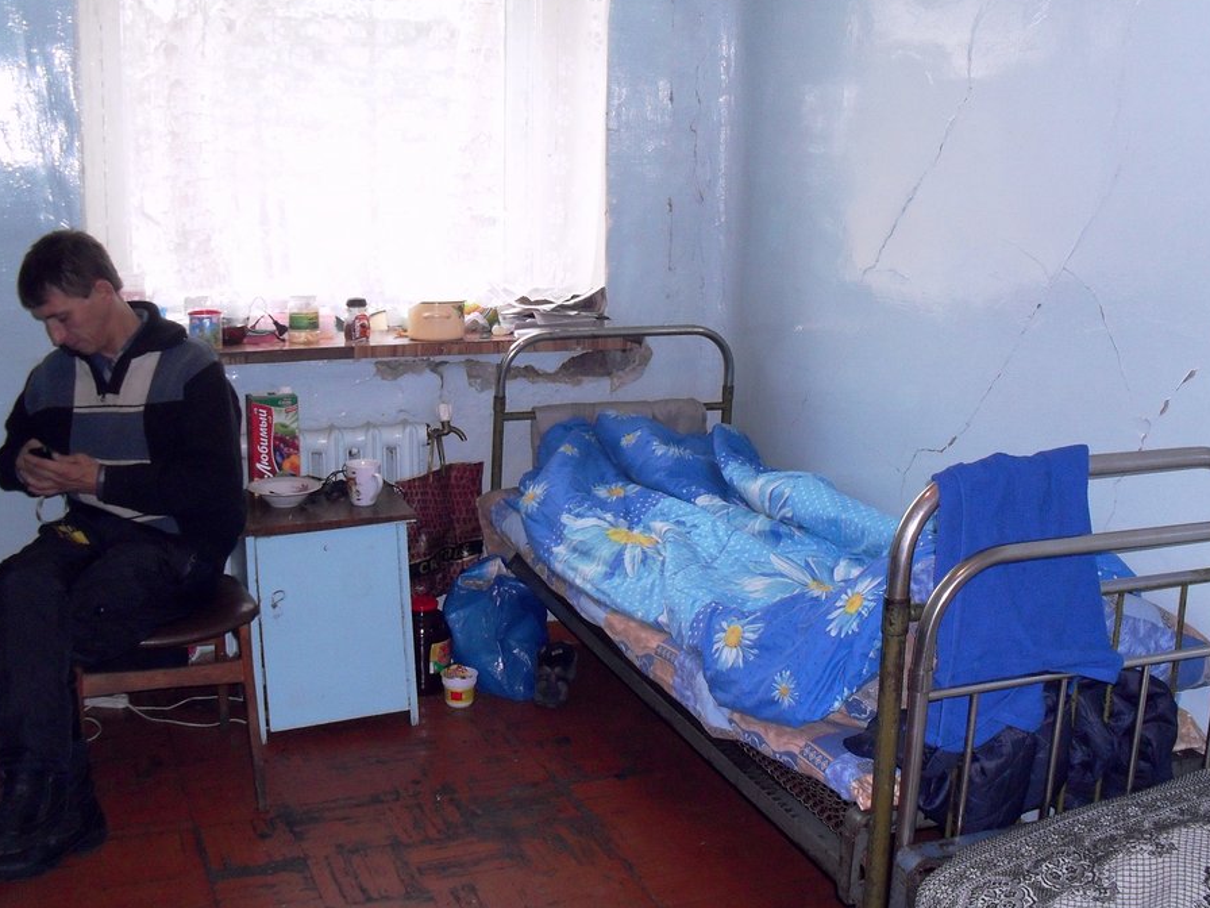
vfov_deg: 35.9
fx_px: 1398
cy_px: 412
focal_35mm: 40
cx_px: 641
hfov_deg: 46.8
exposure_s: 1/45
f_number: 3.2
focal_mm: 6.3
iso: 200
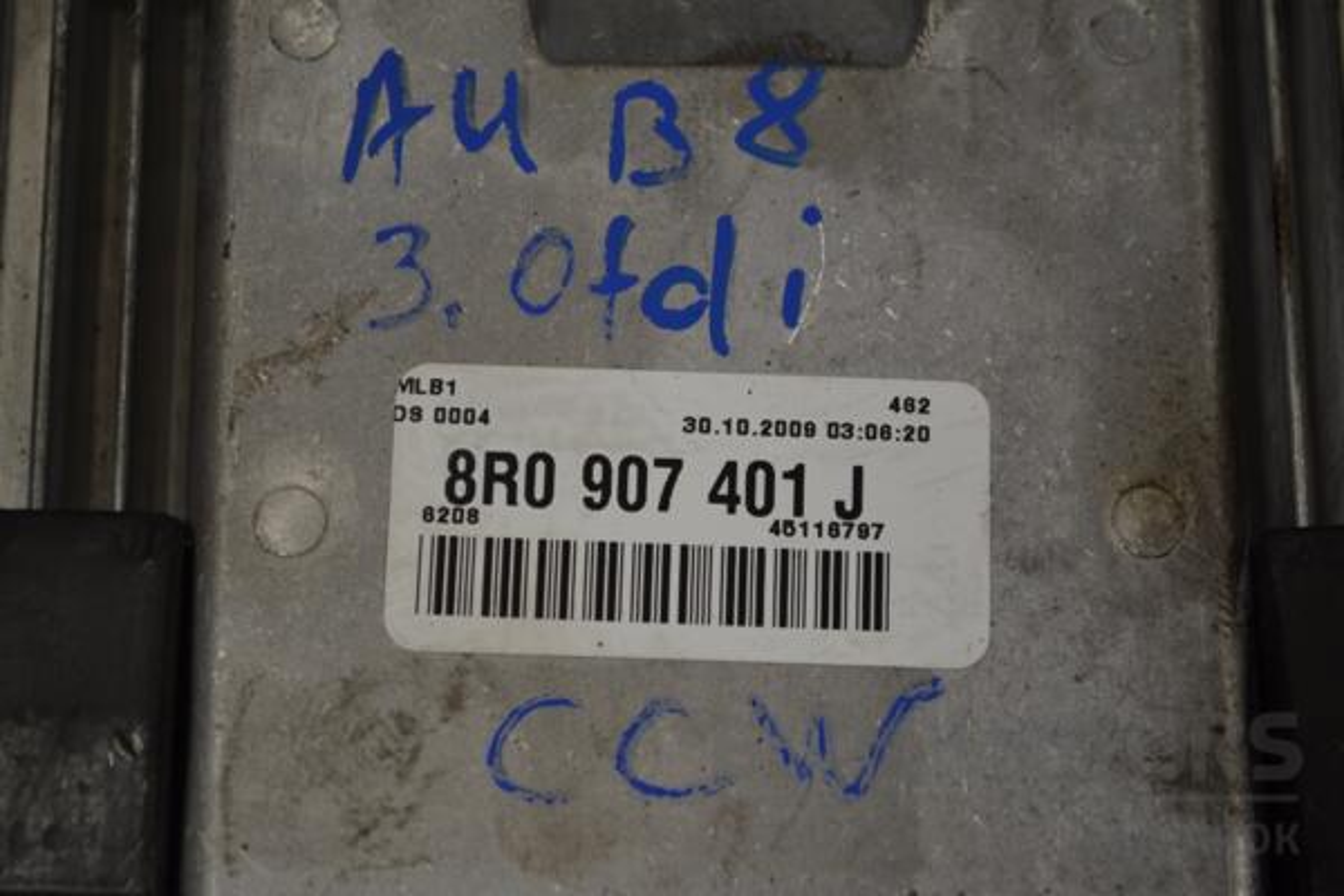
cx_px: 672
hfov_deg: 24.6
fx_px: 3080
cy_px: 448
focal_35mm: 82
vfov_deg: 16.6
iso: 200
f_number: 5.6
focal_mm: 55
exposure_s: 1/125
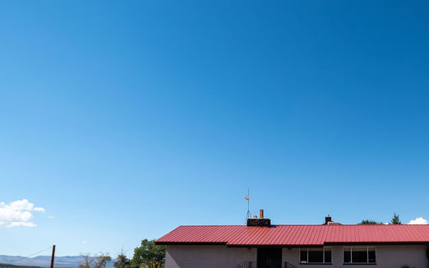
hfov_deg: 60.6
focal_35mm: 30
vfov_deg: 40.9
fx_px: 351
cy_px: 194
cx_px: 302
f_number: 4
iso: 100
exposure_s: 1/1600
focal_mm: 10
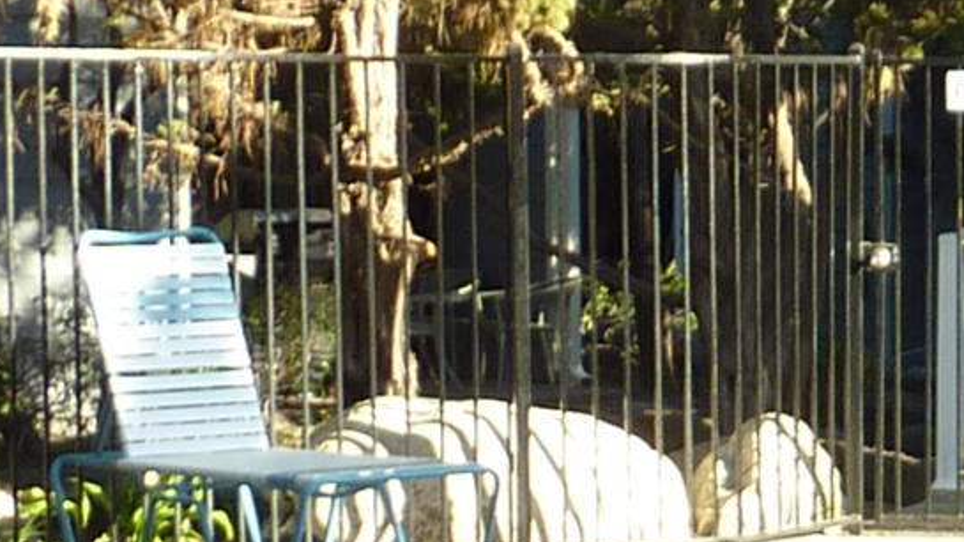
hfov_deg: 13.7
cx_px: 1341
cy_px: 418
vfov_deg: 8.1
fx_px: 3833
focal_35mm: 150
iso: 80
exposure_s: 1/100
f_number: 3.3
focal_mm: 4.1
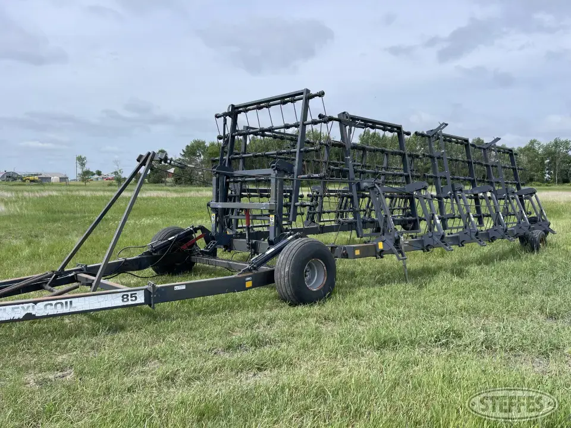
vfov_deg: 53.1
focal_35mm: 26
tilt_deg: -4.4
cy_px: 214
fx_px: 429
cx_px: 286
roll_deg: -0.7
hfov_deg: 67.3
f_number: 1.6
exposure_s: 1/3663
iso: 32
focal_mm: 5.1
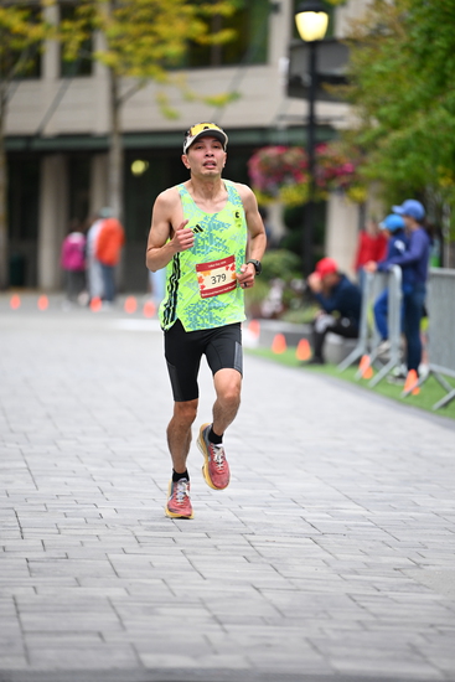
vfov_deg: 10.3
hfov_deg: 6.9
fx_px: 3789
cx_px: 228
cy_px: 341
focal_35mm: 200
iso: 1600
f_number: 2.8
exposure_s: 1/1250
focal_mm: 200
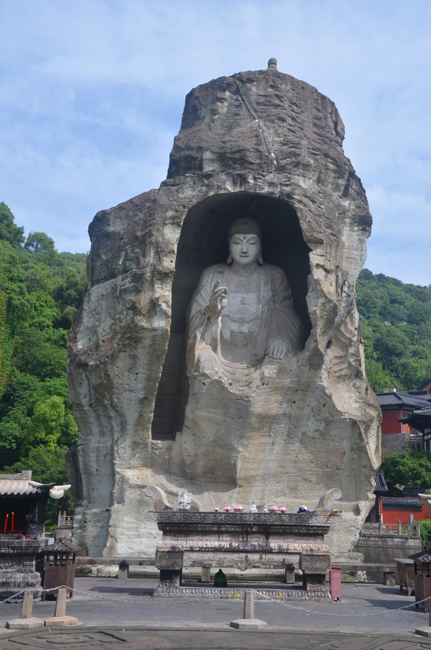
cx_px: 216
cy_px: 325
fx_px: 3653
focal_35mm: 202
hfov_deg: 6.8
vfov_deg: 10.2
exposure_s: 1/323
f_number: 9
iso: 100
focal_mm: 135
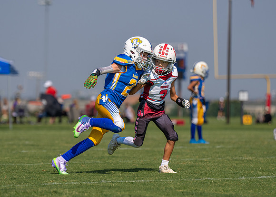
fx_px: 1918
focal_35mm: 245
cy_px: 100
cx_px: 103
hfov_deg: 8.2
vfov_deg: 5.9
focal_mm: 150
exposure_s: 1/4000
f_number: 2.8
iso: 100
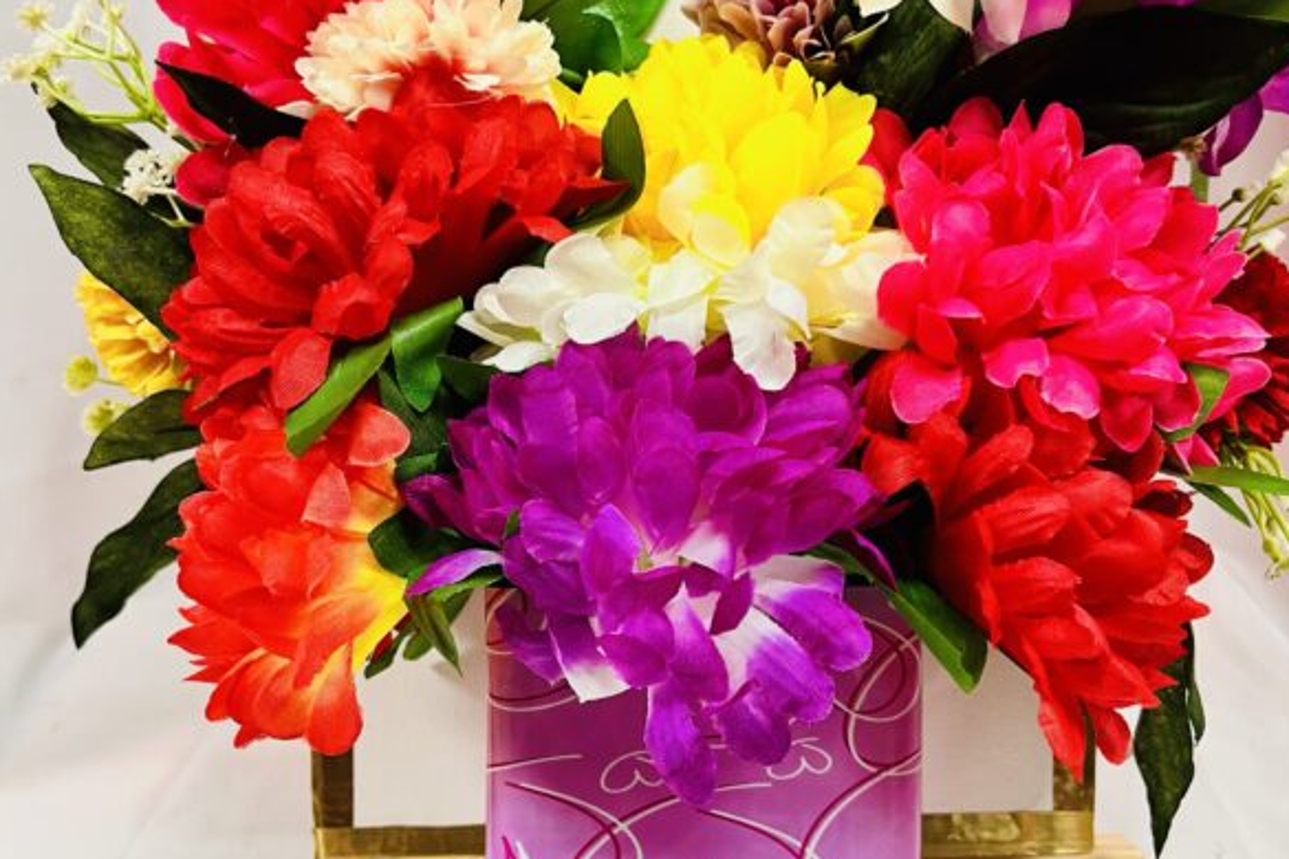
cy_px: 452
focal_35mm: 37
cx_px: 657
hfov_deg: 51.9
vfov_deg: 35.9
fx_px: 1325
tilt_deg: -21.4
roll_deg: +1.9
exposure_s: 1/60
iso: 200
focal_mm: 5.7
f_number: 1.5
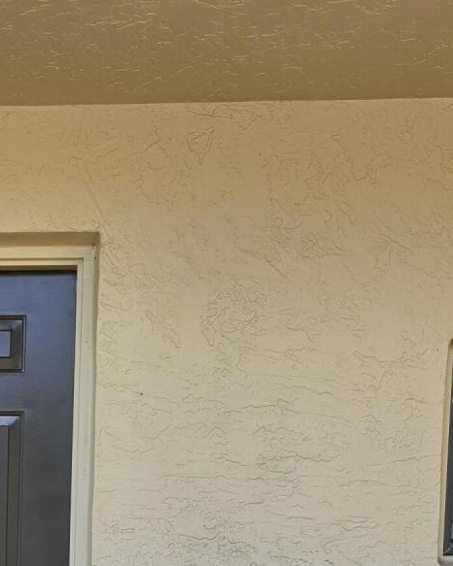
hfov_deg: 19.0
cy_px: 632
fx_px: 1291
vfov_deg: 23.2
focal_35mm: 77
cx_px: -58
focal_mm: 6.5
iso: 25
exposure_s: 1/359
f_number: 1.4
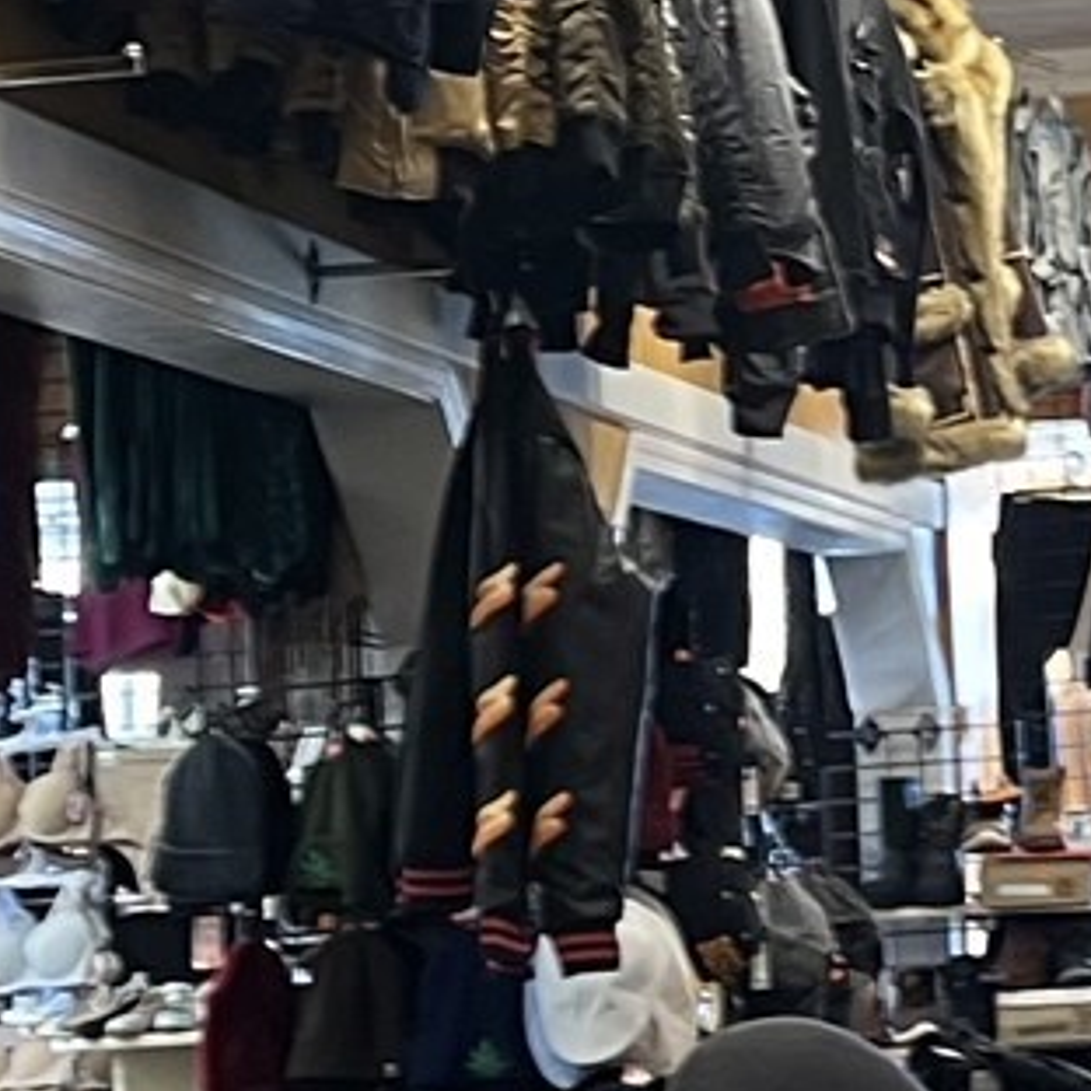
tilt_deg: +9.0
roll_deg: +3.4
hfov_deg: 11.4
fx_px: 5384
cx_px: 1269
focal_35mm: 151
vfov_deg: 11.5
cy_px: 35
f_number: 1.5
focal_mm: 5.7
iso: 80
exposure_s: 1/60
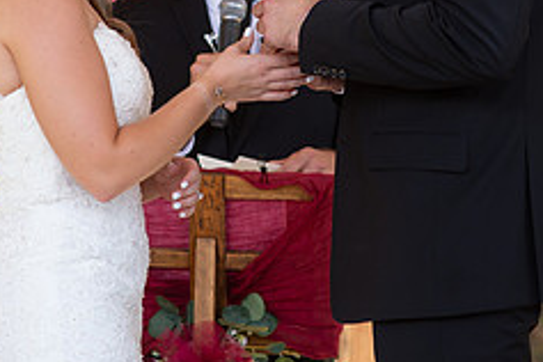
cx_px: 257
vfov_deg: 5.7
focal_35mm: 240
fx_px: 3620
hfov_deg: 8.6
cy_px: 40
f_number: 5
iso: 400
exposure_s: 1/320
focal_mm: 85
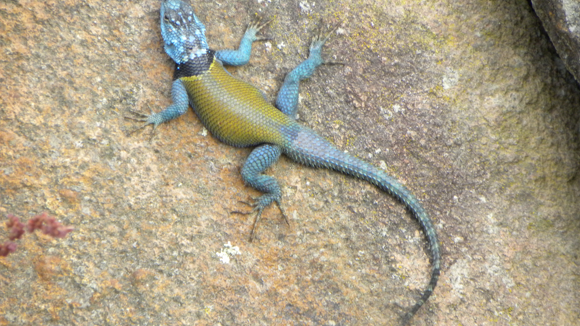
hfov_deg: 4.1
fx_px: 8074
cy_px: 168
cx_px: 290
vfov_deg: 2.3
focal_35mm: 525
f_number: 5
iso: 220
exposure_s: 1/135
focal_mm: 85.6
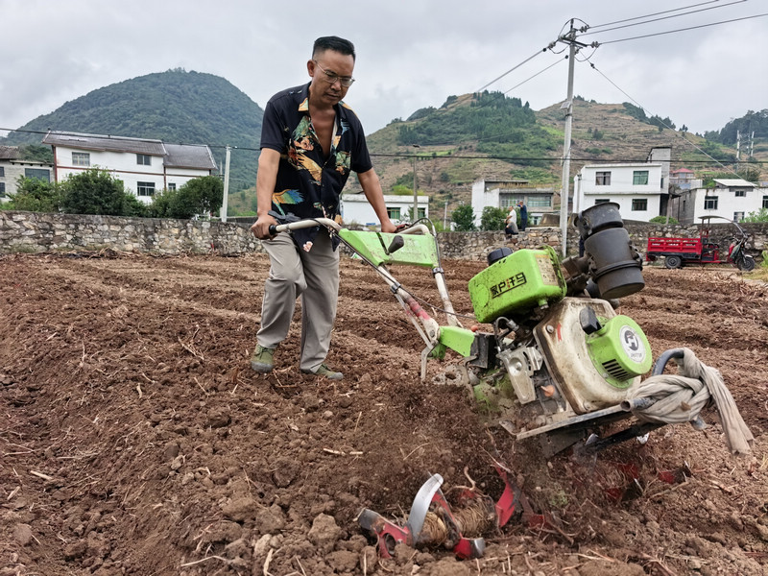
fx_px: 532
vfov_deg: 56.8
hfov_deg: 71.6
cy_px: 288
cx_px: 384
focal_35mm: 24
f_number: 1.4
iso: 200
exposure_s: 1/5464
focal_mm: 6.98
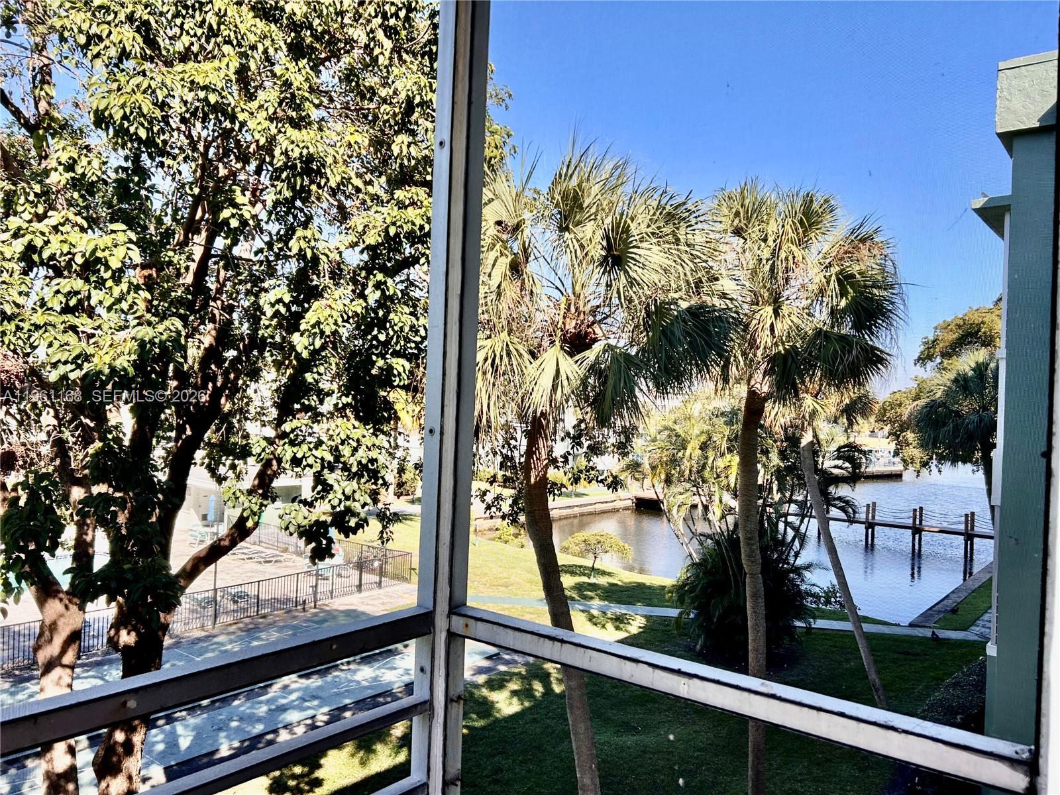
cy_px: 398
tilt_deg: +0.0
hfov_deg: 67.3
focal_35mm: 26
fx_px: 796
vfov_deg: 53.1
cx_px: 530
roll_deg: -2.4
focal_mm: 5.7
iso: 50
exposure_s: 1/1058
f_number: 1.5
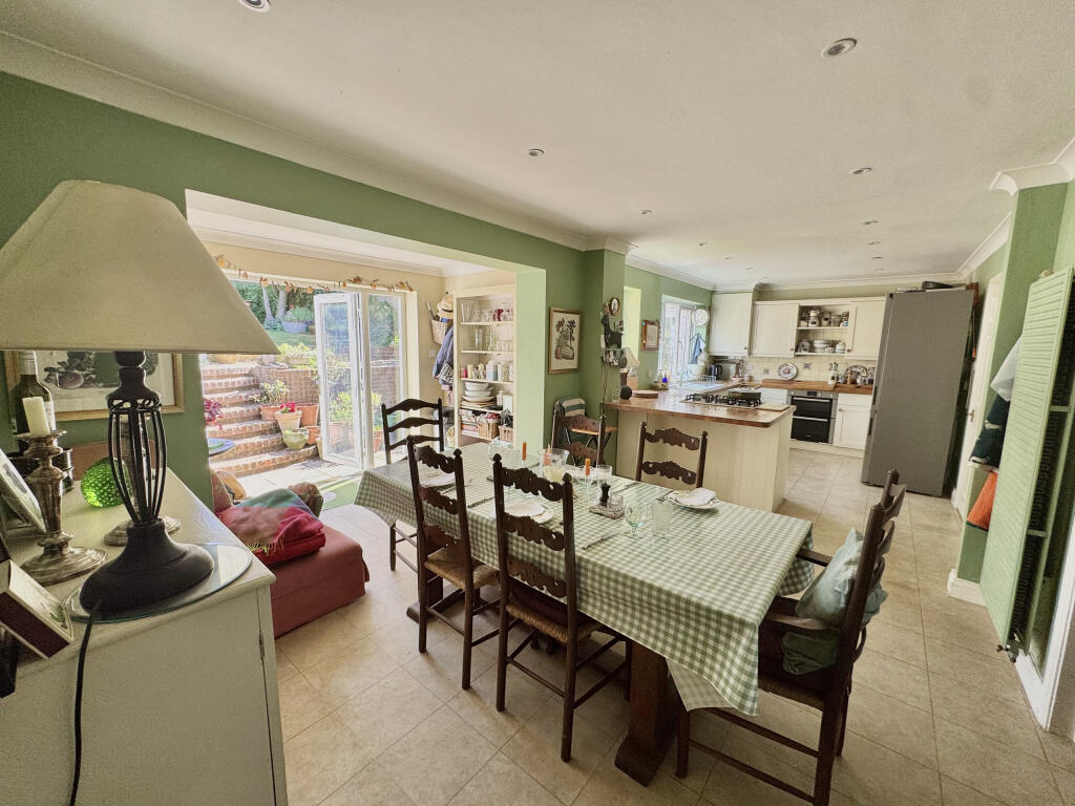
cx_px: 538
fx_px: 435
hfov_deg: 102.1
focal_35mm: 14
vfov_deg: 85.7
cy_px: 403
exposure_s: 1/99
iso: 80
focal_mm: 2.22
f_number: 2.2
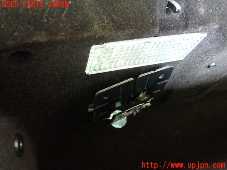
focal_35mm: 30
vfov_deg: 46.8
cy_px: 85
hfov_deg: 60.0
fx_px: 197
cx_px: 114
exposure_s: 1/20
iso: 800
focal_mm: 5.4
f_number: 2.3
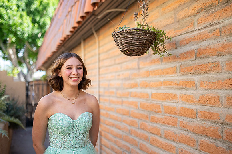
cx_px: 116
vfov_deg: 37.8
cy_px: 77
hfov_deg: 54.5
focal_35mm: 35
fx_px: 225
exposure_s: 1/4000
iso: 400
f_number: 1.4
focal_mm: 35
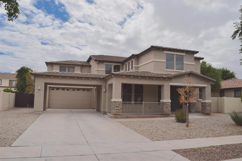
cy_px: 80
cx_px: 121
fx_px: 202
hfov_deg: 61.9
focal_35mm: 30
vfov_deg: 43.6
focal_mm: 20
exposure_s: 1/200
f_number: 16
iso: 100
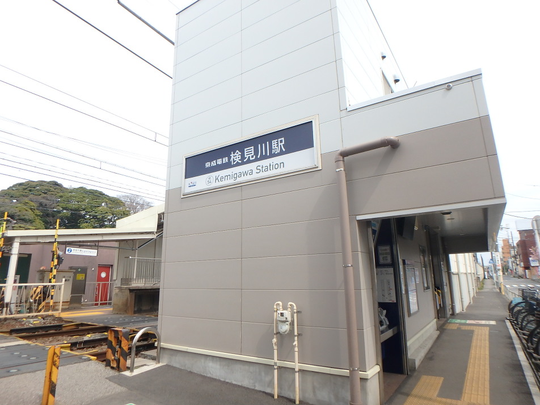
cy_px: 202
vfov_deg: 63.4
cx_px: 270
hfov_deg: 79.0
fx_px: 328
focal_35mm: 21
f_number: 3.5
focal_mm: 3.7
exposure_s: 1/500
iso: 125
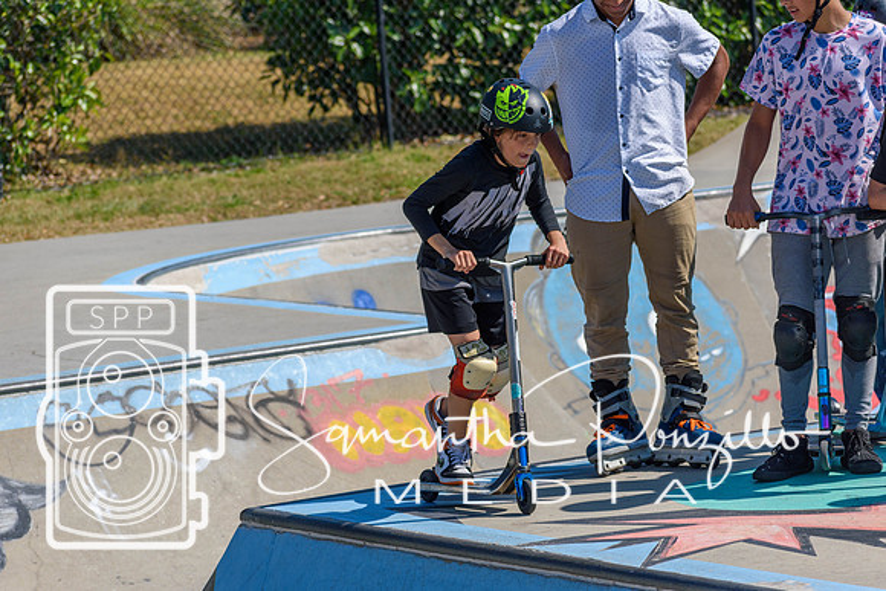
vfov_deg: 6.3
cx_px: 443
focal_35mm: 218
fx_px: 5354
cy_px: 296
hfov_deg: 9.5
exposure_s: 1/2000
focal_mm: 145
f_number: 5.6
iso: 220
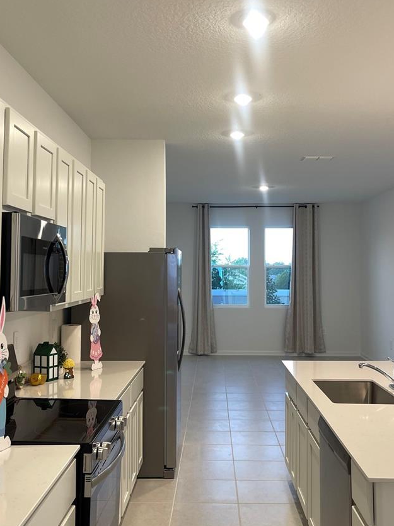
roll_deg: -0.4
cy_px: 250
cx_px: 209
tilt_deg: +2.4
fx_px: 546
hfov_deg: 39.6
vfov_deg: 51.3
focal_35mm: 36
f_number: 1.6
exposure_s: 1/60
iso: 80
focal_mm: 5.1
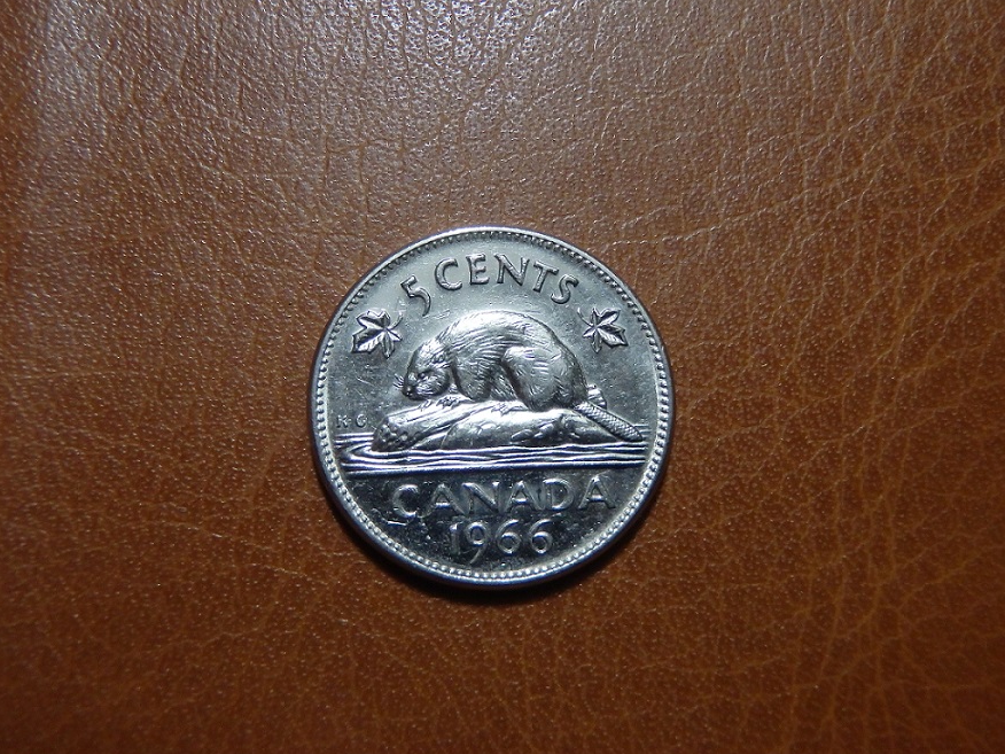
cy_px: 382
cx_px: 512
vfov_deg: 37.7
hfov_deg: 49.0
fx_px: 1103
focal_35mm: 38
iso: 800
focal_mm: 6.6
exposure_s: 1/60
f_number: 4.7
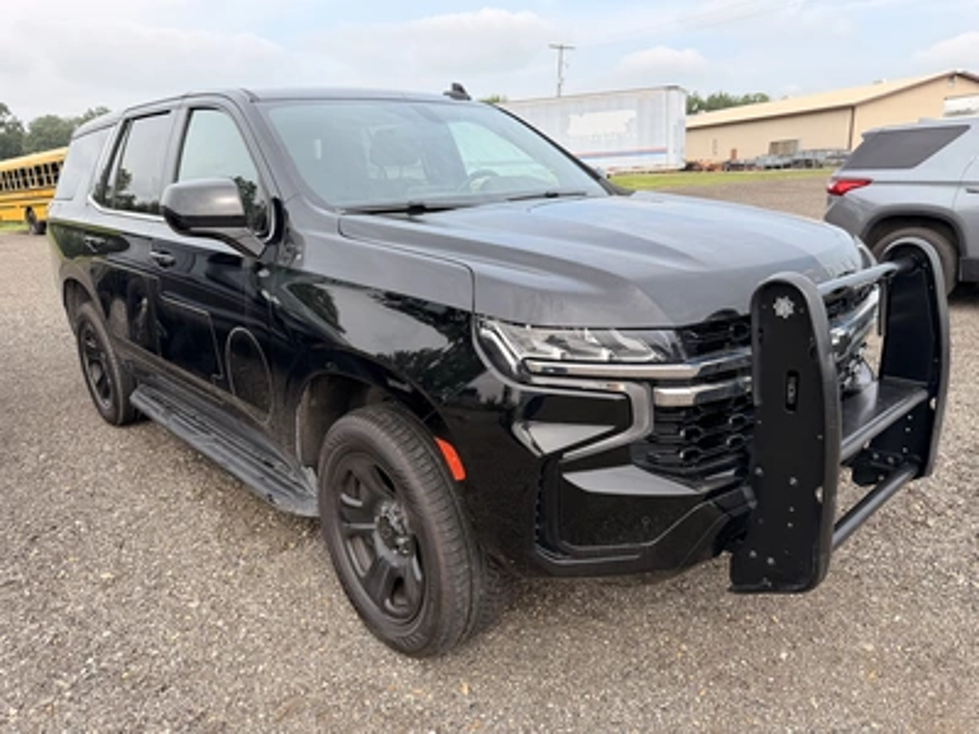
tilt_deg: -15.0
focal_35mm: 24
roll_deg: +2.7
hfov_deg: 71.6
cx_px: 490
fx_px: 679
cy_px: 367
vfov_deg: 56.8
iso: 80
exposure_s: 1/1211
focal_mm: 6.76
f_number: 1.78
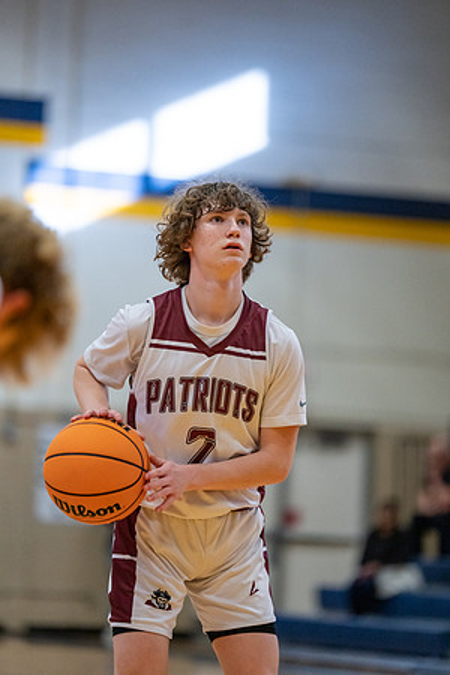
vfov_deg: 11.1
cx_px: 225
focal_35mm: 185
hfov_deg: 7.4
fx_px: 3468
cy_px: 338
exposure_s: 1/1000
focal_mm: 185
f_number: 2.8
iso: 5000
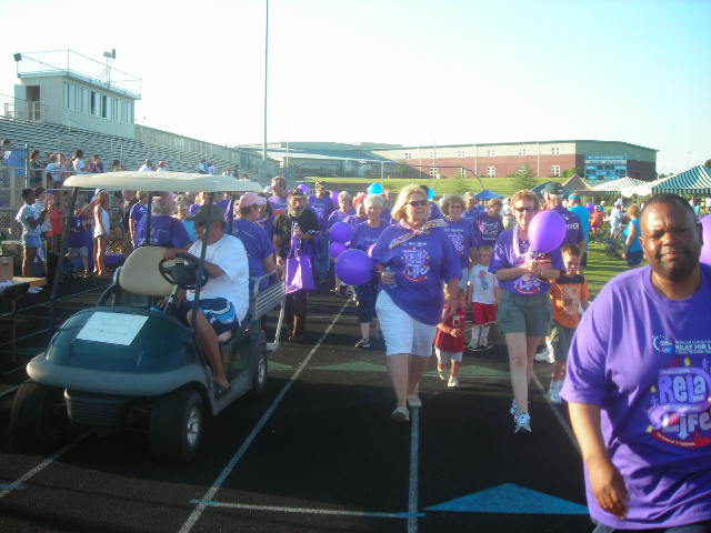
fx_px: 781
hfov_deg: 49.0
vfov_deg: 37.7
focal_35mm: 38
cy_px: 266
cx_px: 356
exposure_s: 1/158
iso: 50
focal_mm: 6.3
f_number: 3.2
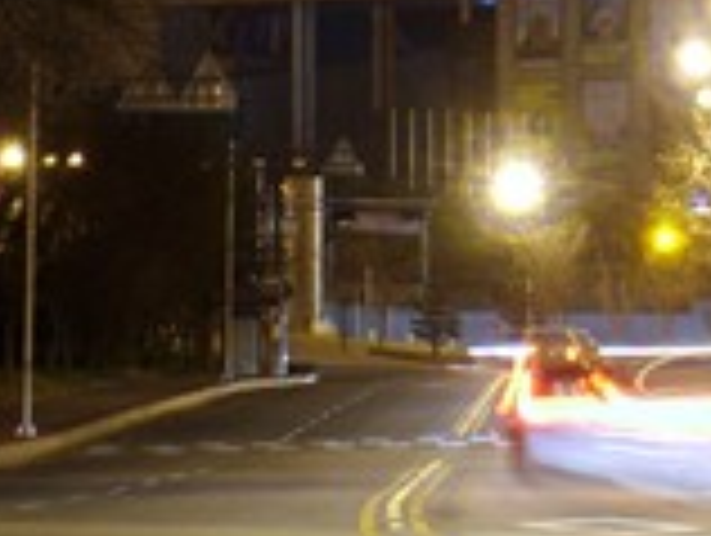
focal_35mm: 332
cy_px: -128
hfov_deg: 5.9
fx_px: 6830
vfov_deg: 4.5
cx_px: 945
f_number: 4.9
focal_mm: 17.4
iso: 50
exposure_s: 8
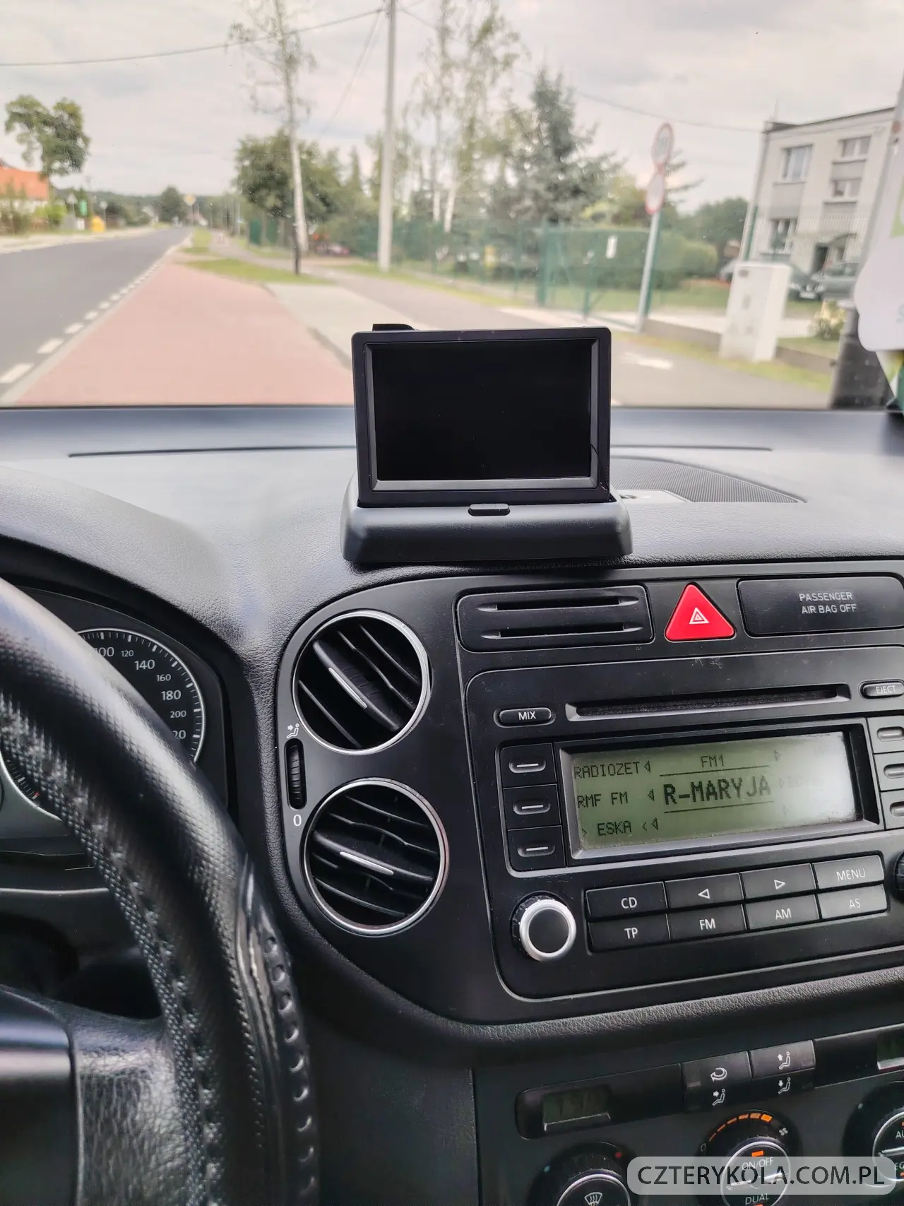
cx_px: 452
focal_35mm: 24
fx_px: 836
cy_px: 603
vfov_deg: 71.6
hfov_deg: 56.8
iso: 100
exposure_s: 1/138
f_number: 1.75
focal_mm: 5.25
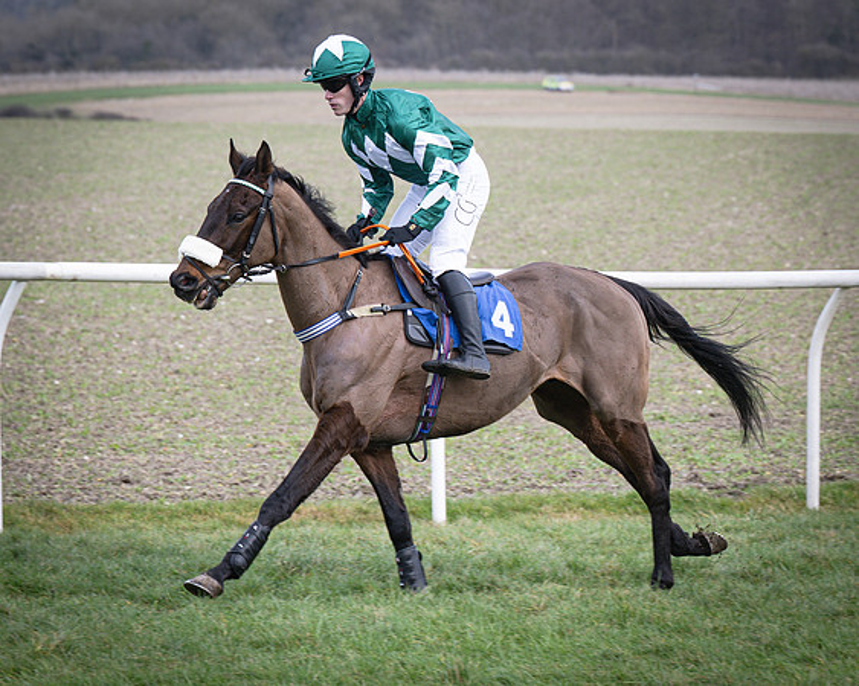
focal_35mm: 239
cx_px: 367
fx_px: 6071
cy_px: 348
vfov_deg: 6.5
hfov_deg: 8.1
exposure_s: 1/640
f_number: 4
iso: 200
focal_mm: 102
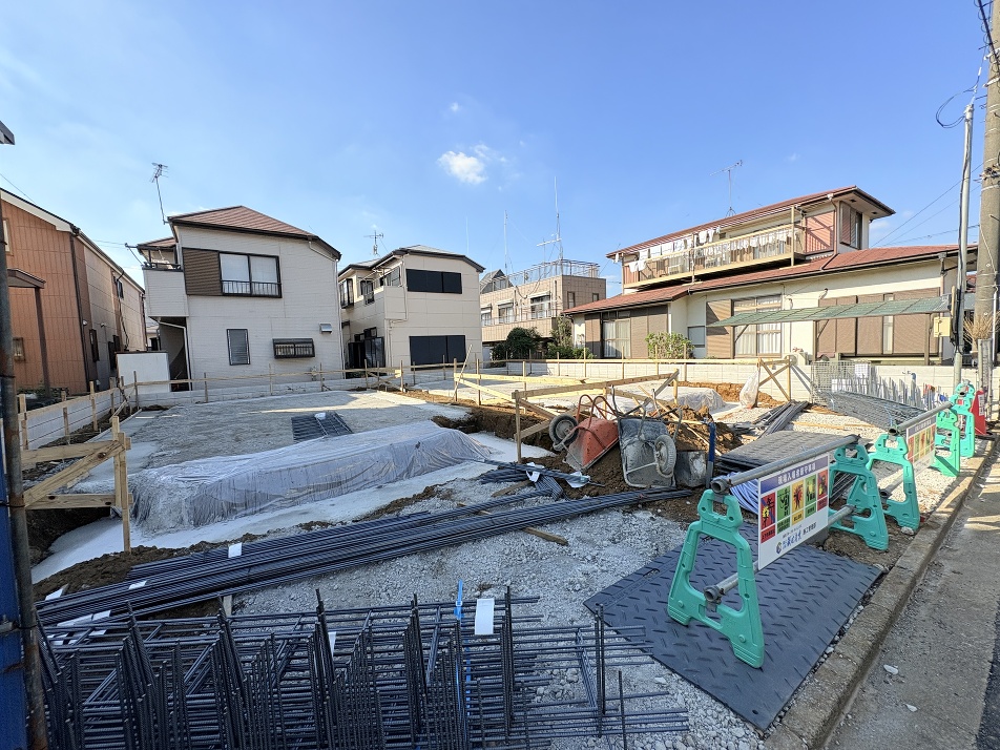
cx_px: 500
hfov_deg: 102.1
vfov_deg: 85.7
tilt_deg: -2.5
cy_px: 375
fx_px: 404
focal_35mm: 14
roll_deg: +3.1
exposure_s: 1/1126
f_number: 2.2
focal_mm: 2.22
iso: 40
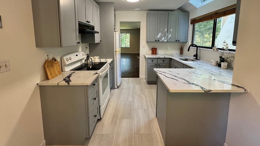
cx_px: 132
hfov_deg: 99.4
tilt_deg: -6.5
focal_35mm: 16
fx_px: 110
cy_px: 51
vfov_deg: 65.6
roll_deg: -0.4
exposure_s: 1/60
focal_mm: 2.22
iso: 160
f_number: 2.2
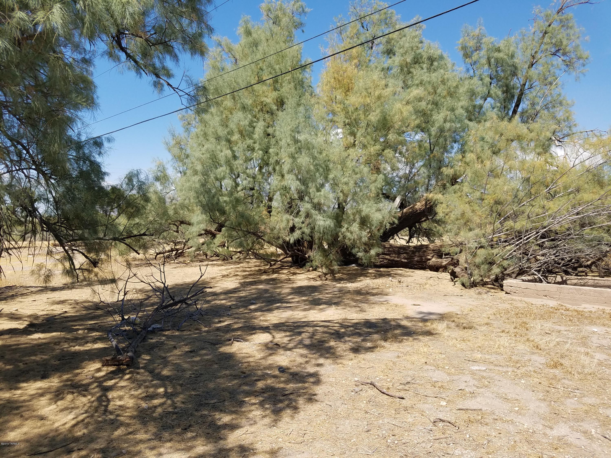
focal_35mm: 27
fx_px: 477
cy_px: 229
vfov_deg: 51.4
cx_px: 306
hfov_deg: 65.3
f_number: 1.7
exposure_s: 1/1964
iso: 50
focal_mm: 4.25
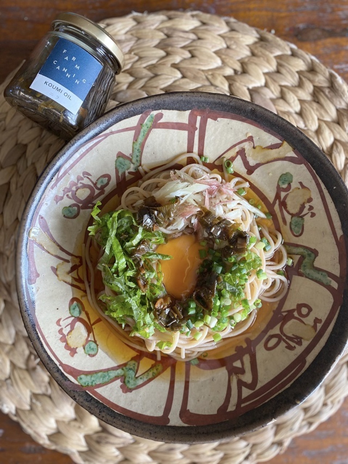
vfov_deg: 67.3
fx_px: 349
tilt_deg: -87.0
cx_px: 174
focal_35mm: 26
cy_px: 232
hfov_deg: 53.1
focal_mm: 4.25
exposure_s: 1/74
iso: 125
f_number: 1.8
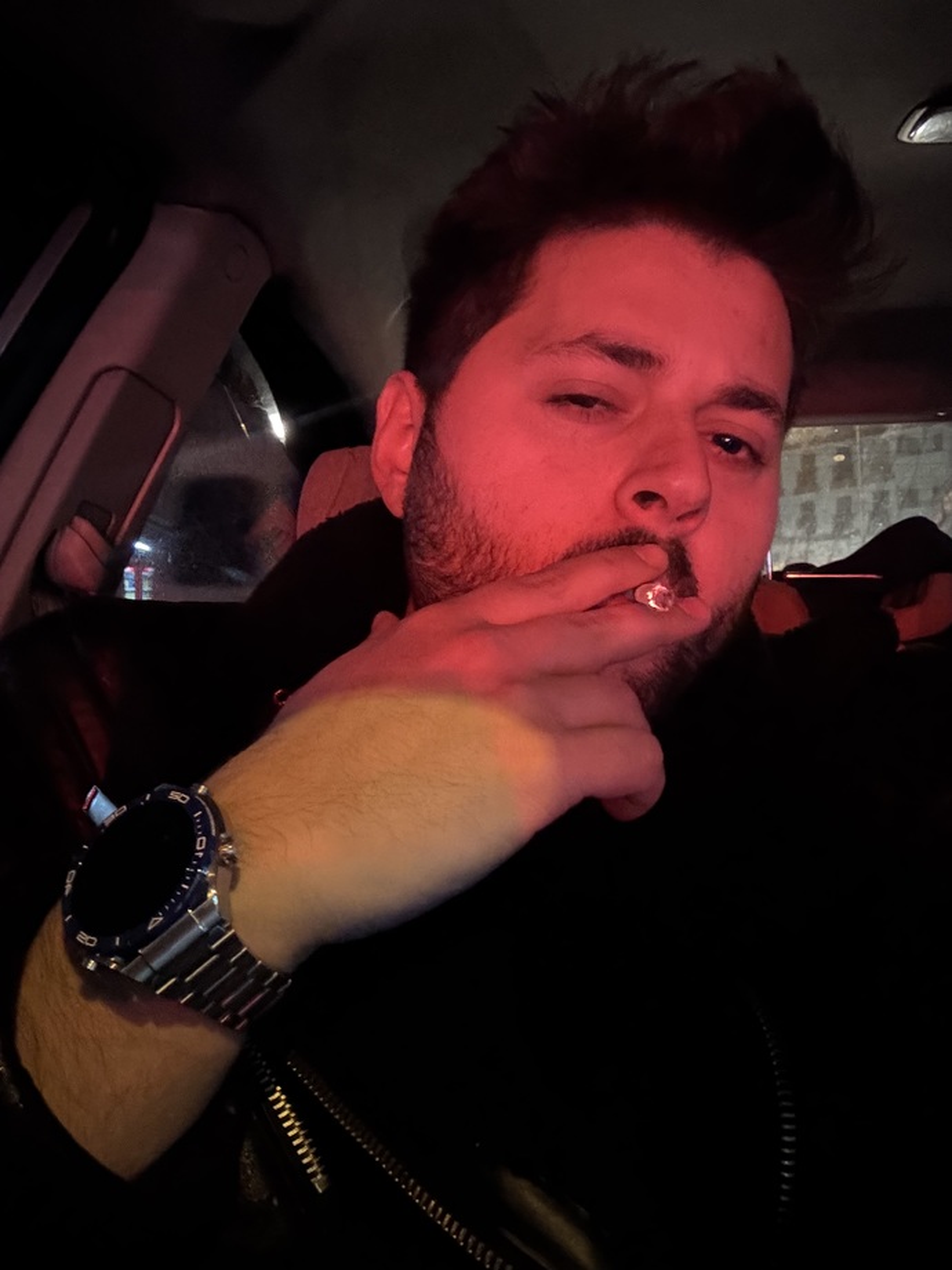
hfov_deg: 46.8
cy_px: 635
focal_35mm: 30
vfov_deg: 60.0
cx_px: 476
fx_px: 1100
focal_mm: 2.69
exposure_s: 1/17
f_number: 1.9
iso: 800
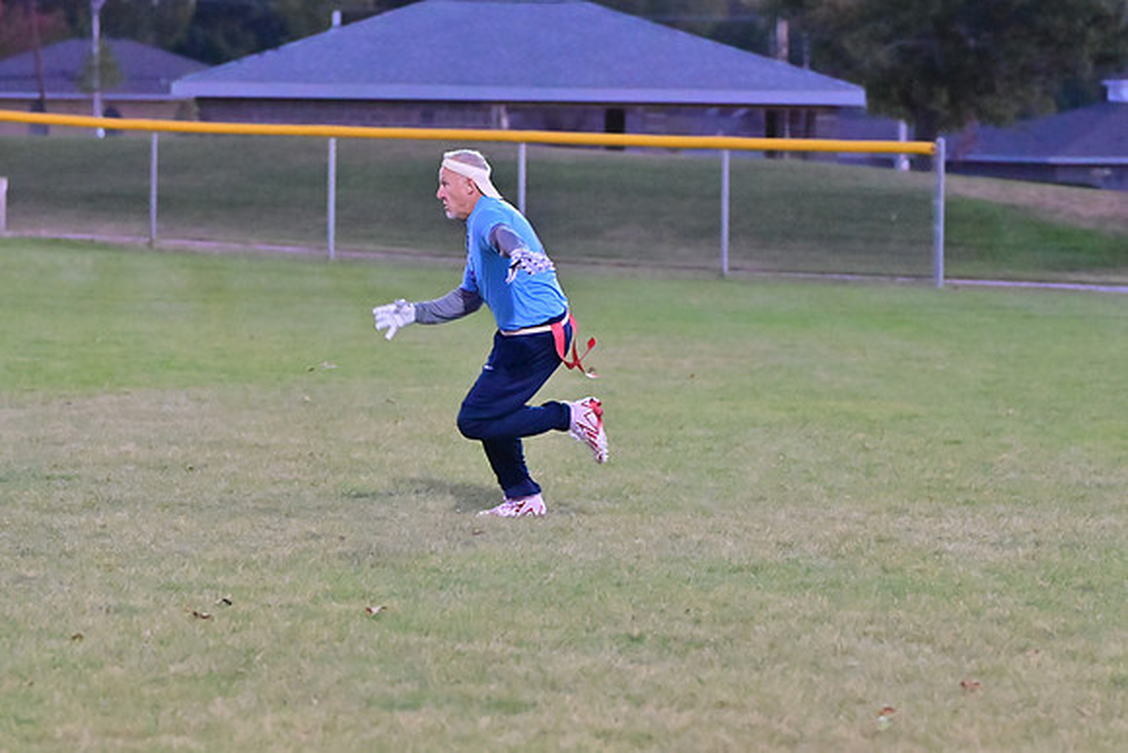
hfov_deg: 11.4
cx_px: 564
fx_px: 5641
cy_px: 376
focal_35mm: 180
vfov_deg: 7.6
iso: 6400
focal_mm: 120
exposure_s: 1/500
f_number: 4
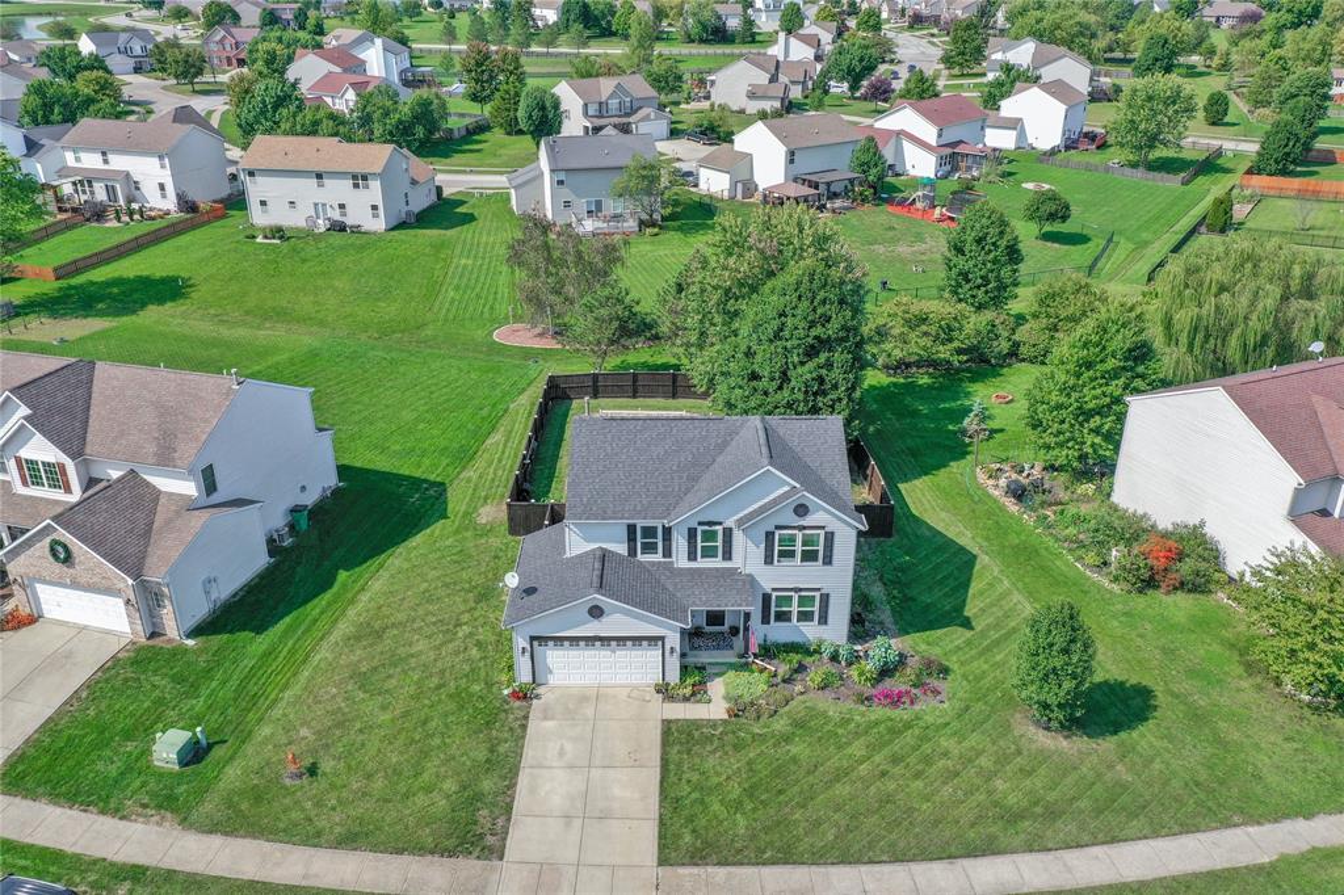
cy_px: 448
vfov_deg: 46.4
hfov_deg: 65.5
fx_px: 1045
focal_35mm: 28
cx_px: 672
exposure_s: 1/400
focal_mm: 10.26
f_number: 5.6
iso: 100
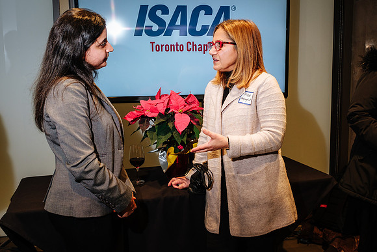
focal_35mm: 38
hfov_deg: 51.1
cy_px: 125
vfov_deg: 35.5
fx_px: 393
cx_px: 207
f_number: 4
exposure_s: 1/60
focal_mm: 22
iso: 400
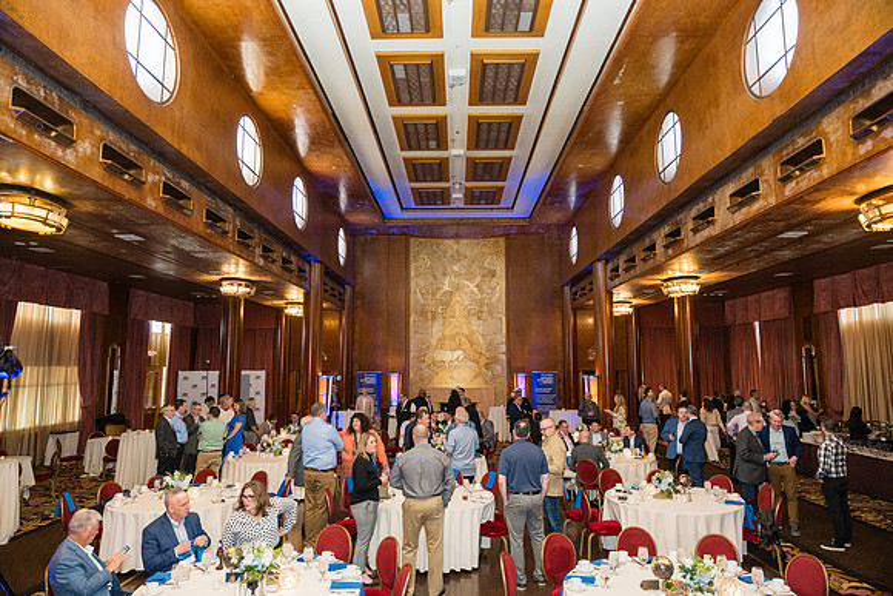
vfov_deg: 53.2
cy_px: 298
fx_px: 595
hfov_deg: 73.7
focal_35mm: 24
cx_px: 446
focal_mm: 24
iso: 2500
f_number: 2.8
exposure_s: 1/250
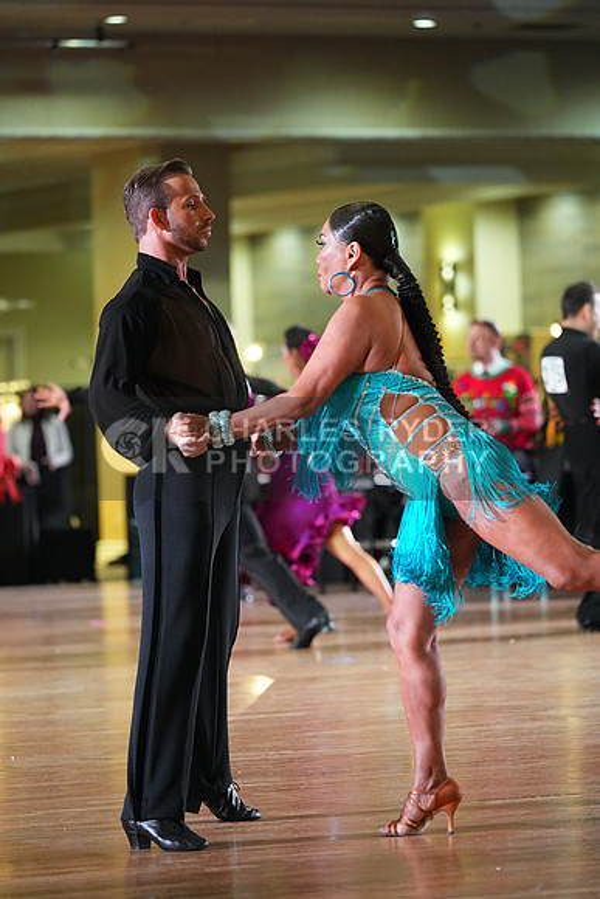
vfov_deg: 11.4
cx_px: 300
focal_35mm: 180
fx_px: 4497
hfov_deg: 7.6
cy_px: 450
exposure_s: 1/400
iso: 8000
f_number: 4
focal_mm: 180
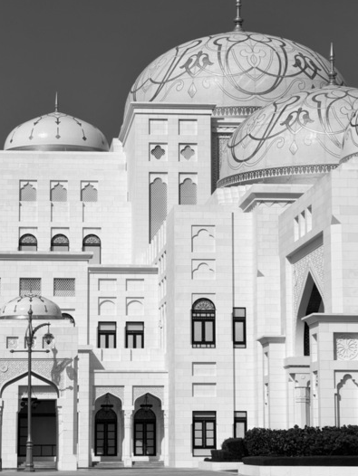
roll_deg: +0.4
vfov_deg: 17.3
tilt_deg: +6.6
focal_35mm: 114
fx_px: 1571
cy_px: 223
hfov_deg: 13.0
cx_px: 163
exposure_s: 1/1961
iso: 20
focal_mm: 16.89
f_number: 2.8
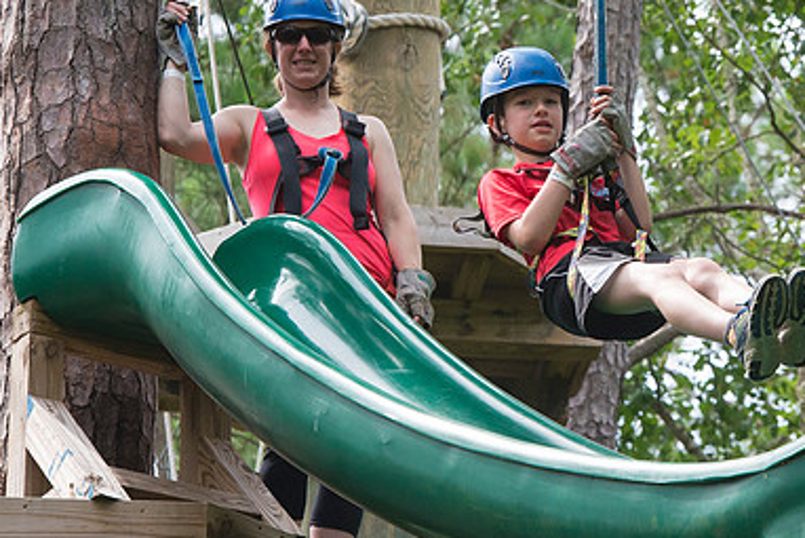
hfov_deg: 6.1
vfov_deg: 4.1
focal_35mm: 337
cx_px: 674
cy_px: 169
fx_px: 7538
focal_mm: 160
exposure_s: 1/1250
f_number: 9
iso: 2000
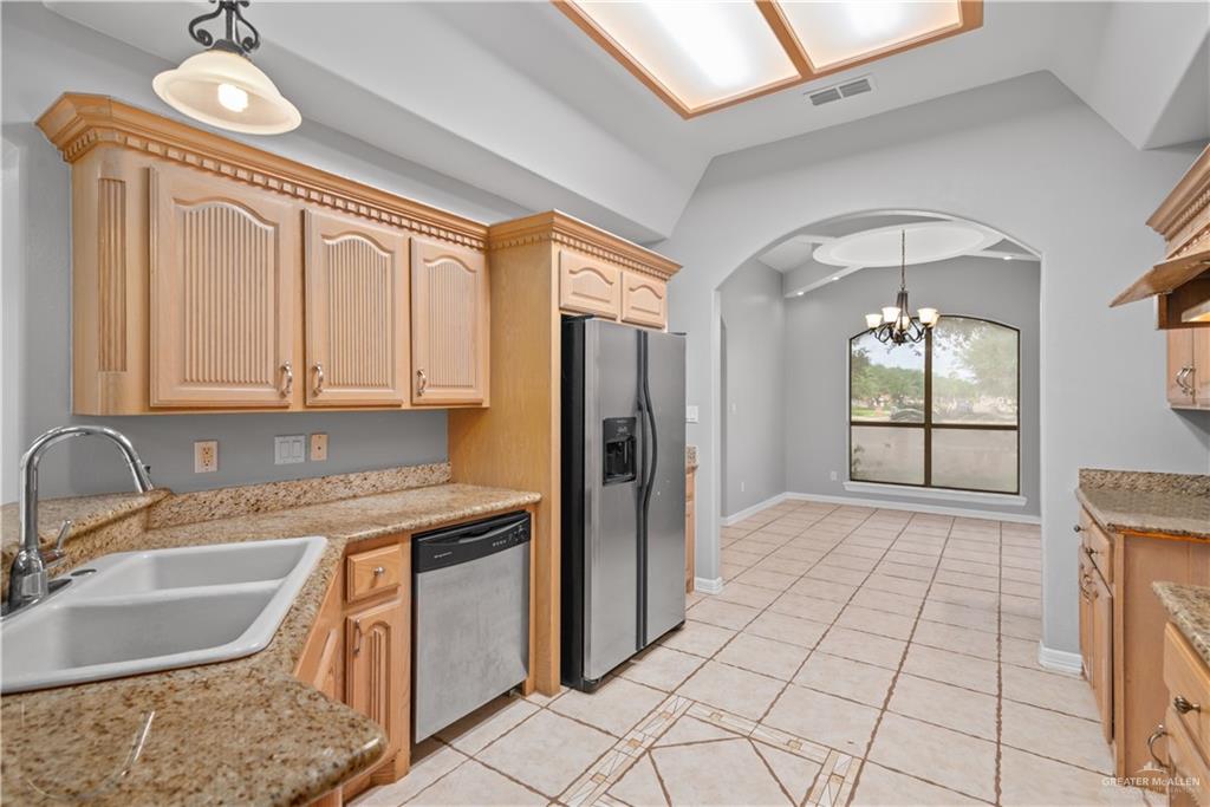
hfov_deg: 96.7
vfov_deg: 73.8
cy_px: 404
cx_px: 605
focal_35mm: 16
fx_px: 538
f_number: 8
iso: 320
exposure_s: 1/10
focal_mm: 16
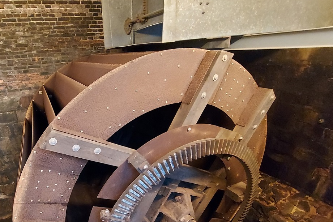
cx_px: 115
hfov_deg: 84.4
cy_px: 148
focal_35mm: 19
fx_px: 176
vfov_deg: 63.0
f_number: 2.2
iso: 800
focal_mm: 1.74
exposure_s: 1/20
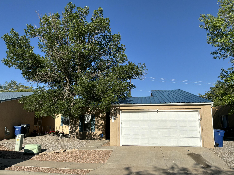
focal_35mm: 28
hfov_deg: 63.4
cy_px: 88
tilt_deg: +10.9
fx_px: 189
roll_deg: +0.1
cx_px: 117
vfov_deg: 49.7
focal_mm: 3
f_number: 1.8
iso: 25
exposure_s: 1/2801
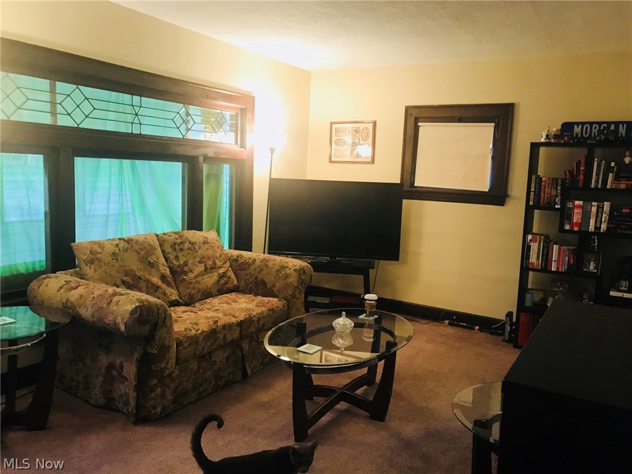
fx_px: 511
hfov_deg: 63.4
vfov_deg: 49.7
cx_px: 316
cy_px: 237
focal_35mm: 28
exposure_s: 1/15
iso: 64
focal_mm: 3.99
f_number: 1.8
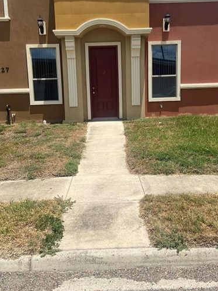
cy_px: 124
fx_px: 294
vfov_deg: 52.4
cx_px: 109
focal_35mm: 35
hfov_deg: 40.7
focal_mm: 4.25
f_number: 1.8
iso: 32
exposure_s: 1/4274
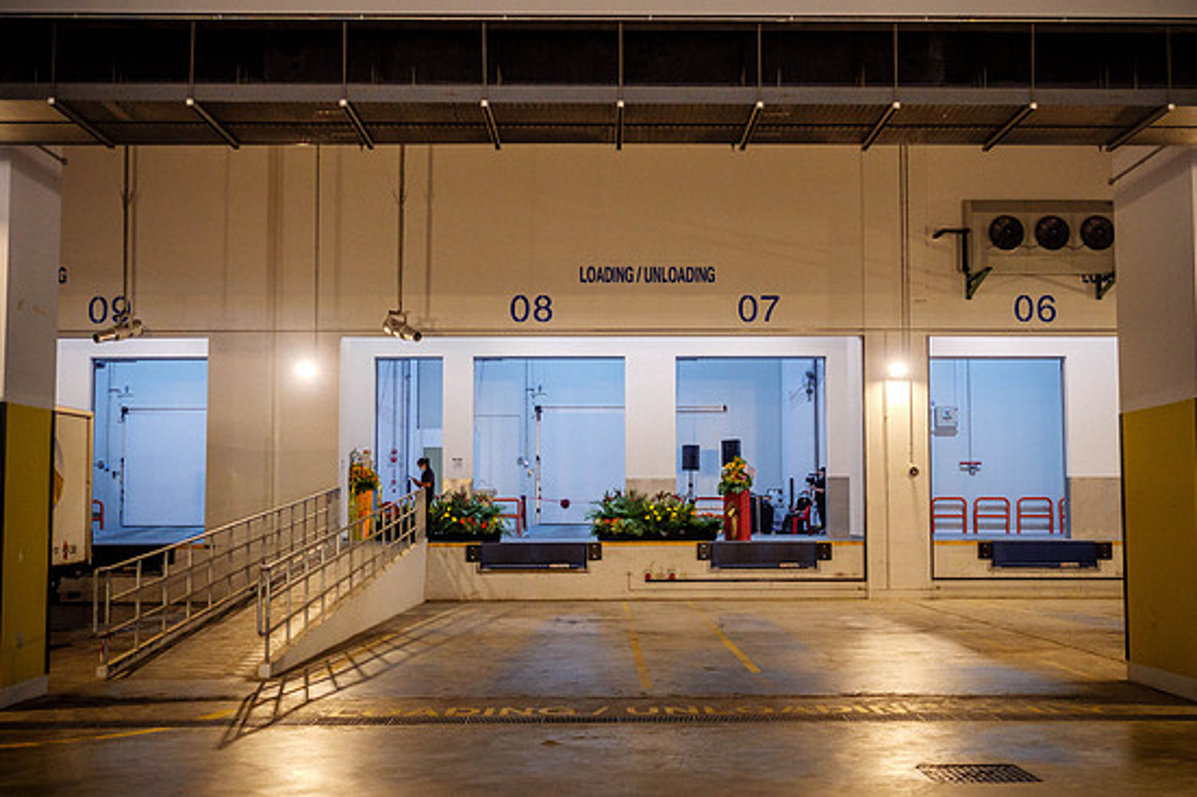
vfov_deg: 29.8
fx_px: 1496
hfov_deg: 43.6
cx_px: 628
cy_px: 392
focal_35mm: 45
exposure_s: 1/100
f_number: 2.8
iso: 800
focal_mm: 20
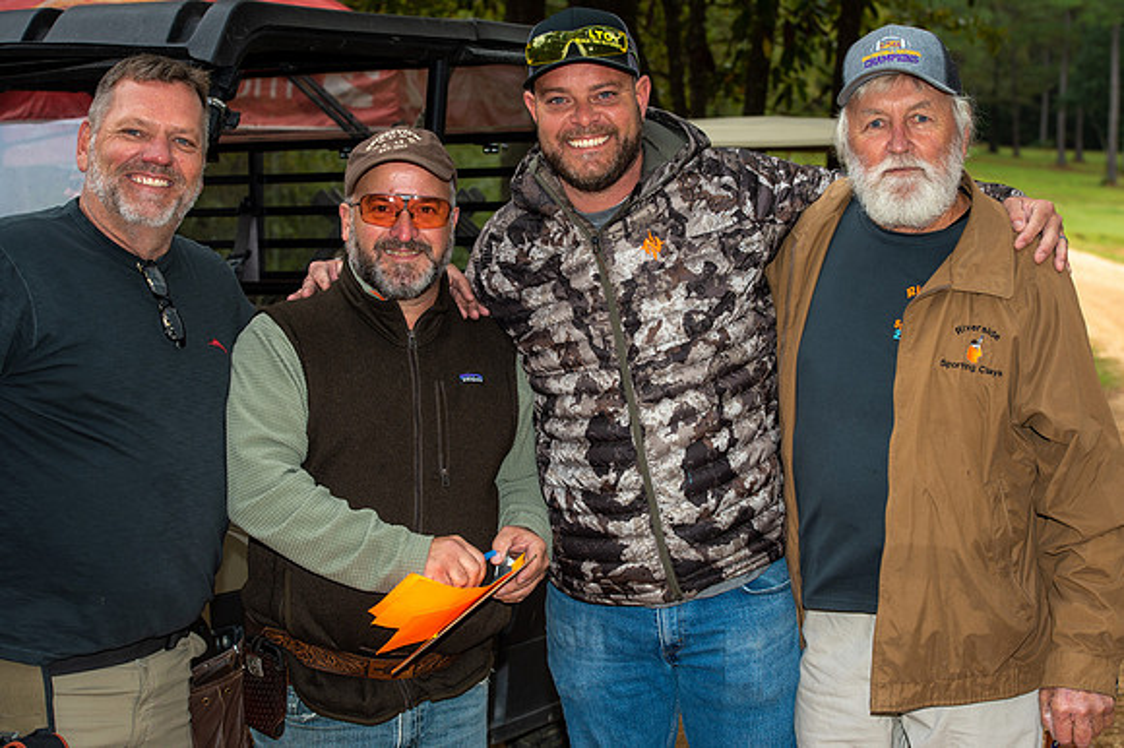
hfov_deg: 28.9
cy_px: 374
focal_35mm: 70
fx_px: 2184
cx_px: 562
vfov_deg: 19.4
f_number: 7.1
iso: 320
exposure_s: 1/250
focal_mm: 70
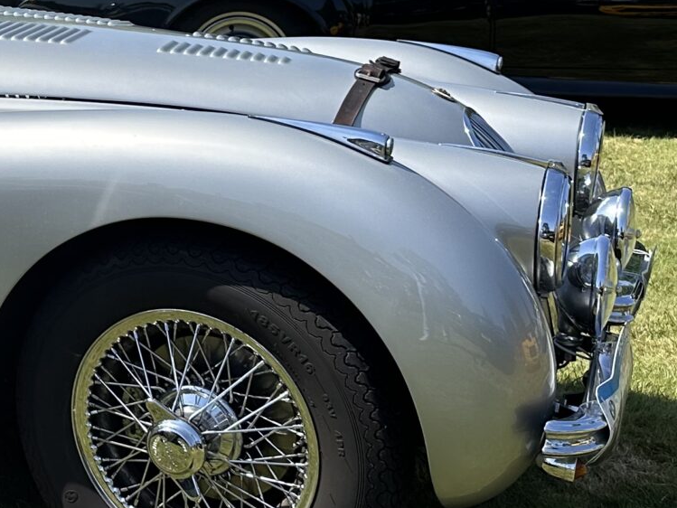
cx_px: -263
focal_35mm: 82
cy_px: -17
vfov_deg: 17.5
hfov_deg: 21.1
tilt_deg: -4.6
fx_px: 1604
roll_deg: -1.6
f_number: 1.78
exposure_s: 1/3356
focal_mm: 6.86
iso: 80
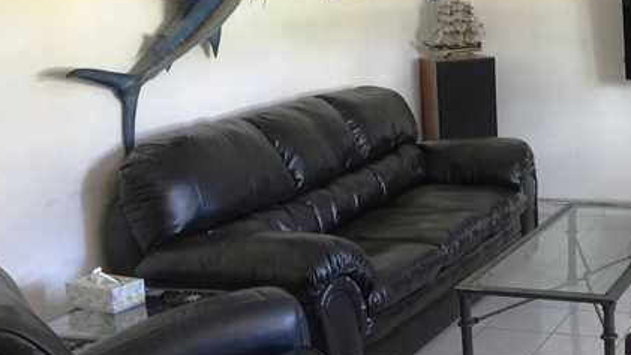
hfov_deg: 32.9
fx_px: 1004
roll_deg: +1.2
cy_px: 93
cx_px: 582
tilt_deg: -6.3
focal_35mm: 60
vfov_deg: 19.9
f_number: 2.2
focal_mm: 4.15
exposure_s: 1/15
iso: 80
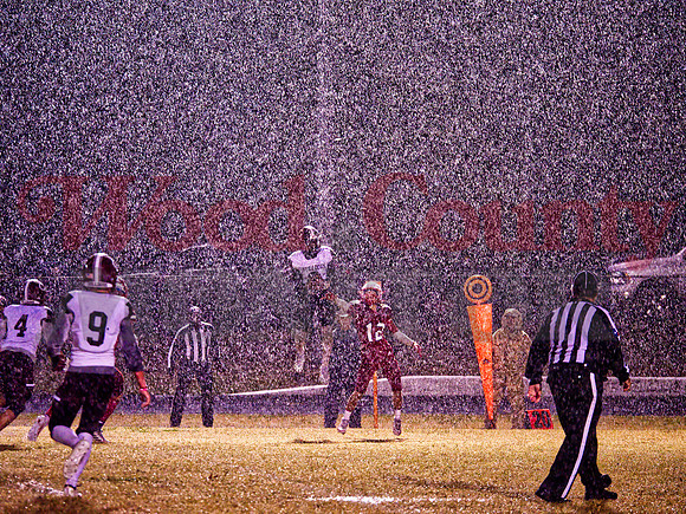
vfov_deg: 7.4
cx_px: 343
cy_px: 257
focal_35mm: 200
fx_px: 3963
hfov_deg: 9.9
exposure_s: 1/500
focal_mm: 100
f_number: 2.8
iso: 12800
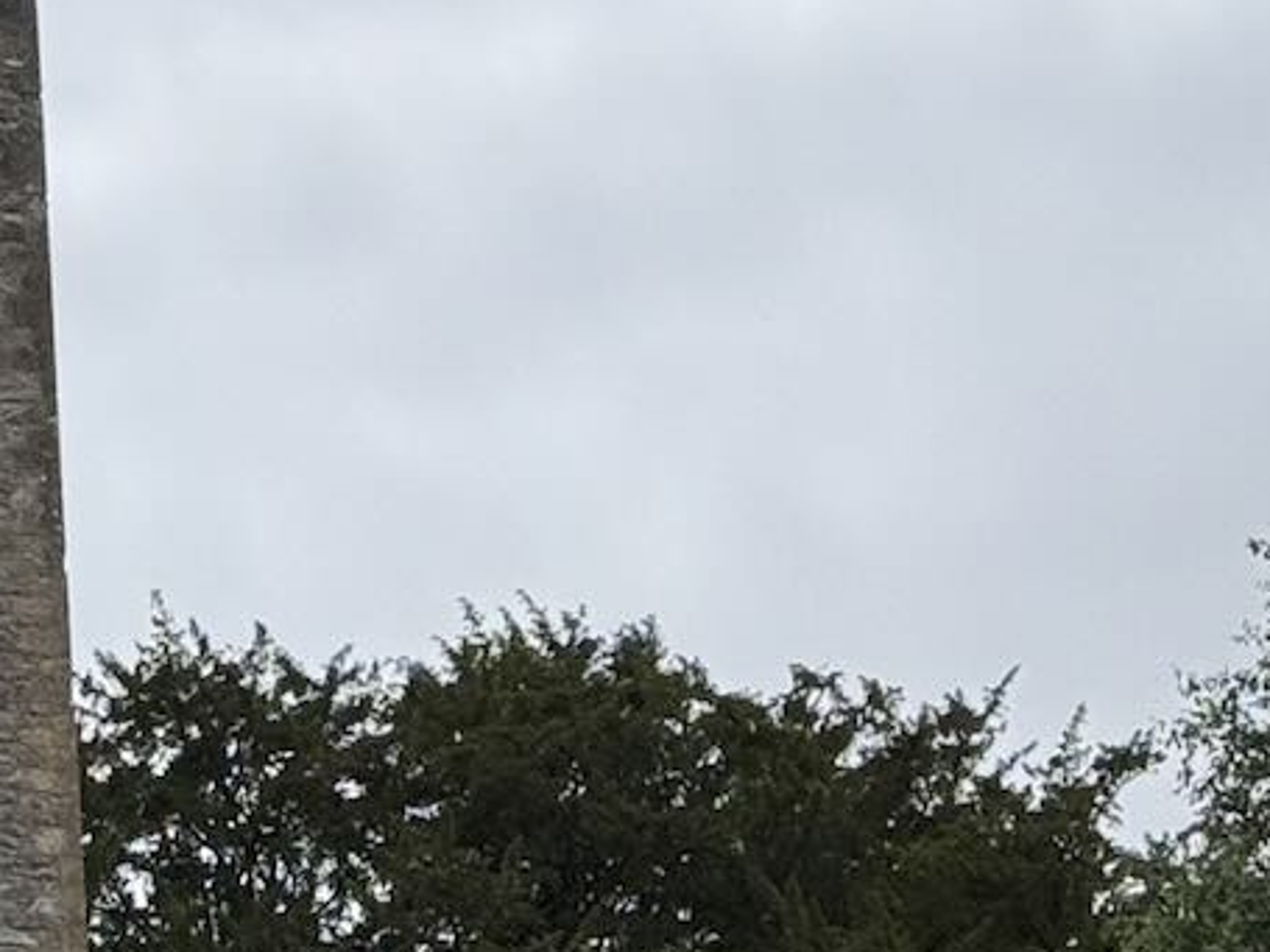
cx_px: -1390
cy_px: 879
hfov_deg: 8.6
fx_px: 7923
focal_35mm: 216
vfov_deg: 6.9
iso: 64
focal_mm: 6.76
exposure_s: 1/9901
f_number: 1.78
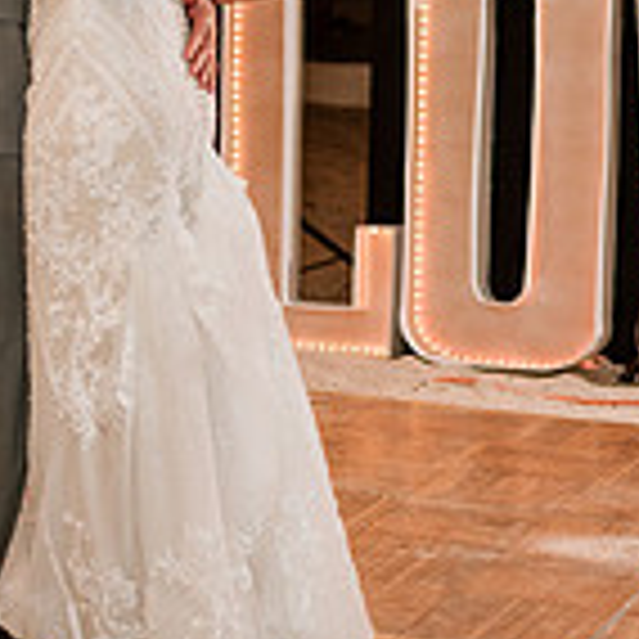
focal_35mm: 124
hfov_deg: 13.9
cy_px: 97
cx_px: 27
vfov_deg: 14.0
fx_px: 2590
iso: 500
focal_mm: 35
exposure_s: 1/200
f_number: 2
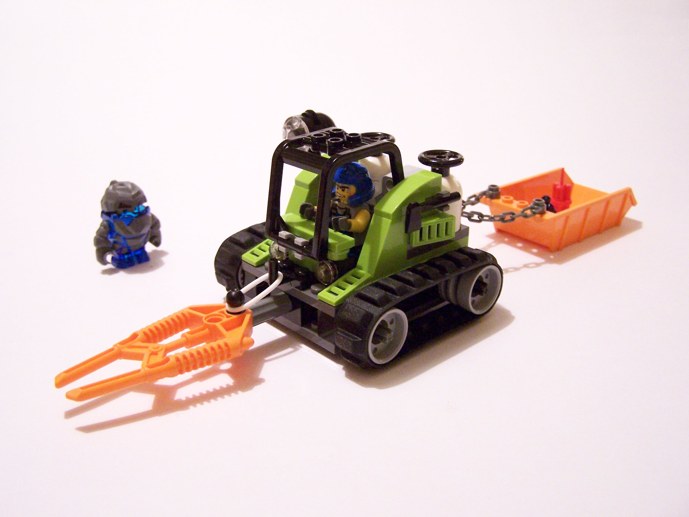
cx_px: 344
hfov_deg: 49.0
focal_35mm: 38
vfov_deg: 37.7
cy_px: 258
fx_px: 756
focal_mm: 6.3
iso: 400
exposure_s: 1/15
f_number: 2.8
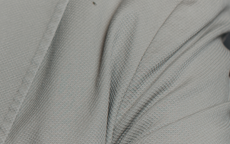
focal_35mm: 239
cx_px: -116
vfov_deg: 5.5
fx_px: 1498
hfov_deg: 8.6
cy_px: 74
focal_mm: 50
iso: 100
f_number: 3.5
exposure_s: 1/200
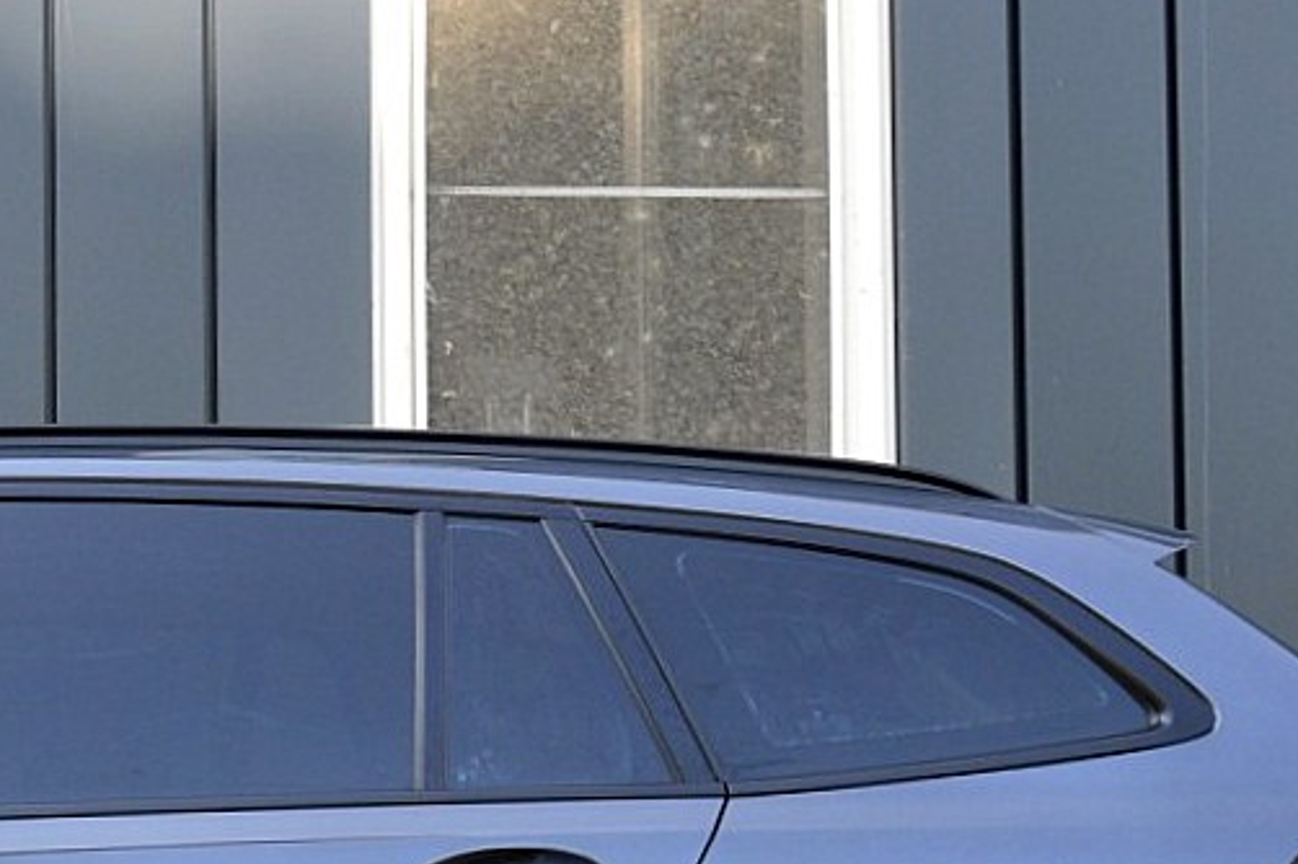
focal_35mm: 112
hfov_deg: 17.2
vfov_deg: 12.1
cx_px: -409
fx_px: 4022
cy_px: 908
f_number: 8
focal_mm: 23
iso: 400
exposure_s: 1/80
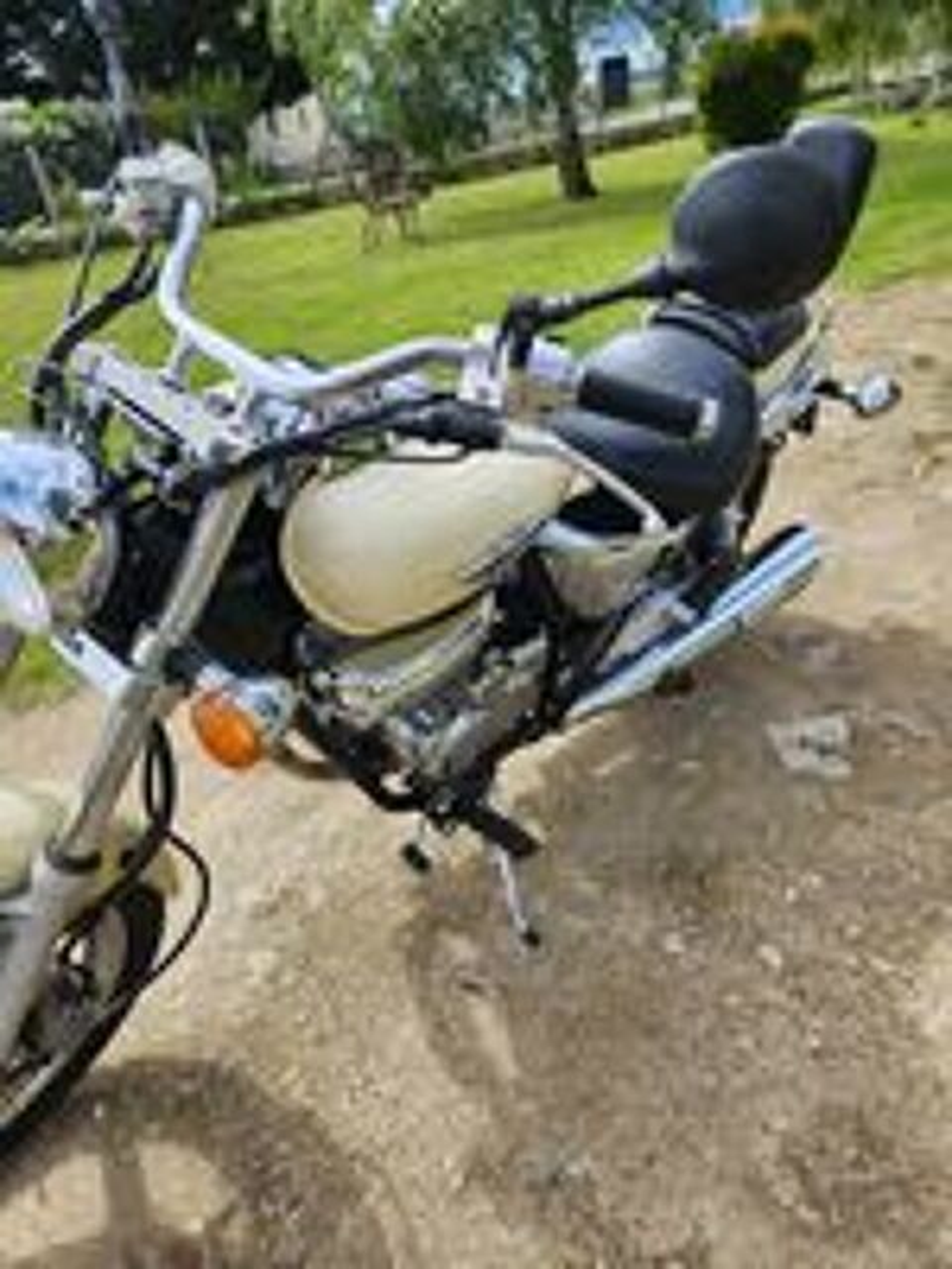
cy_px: 634
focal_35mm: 23
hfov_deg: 58.9
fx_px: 843
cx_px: 476
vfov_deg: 73.9
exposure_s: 1/955
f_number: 1.8
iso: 20
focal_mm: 5.4
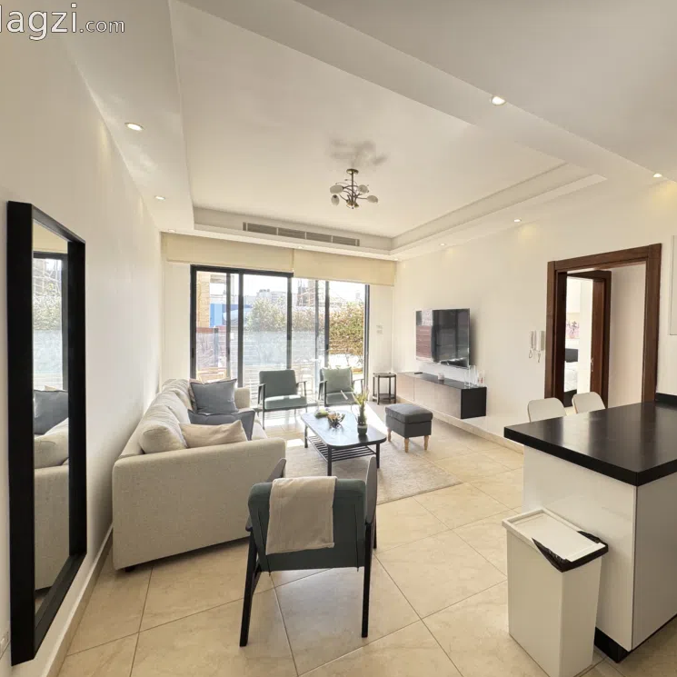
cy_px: 334
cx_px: 427
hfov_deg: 82.2
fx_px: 376
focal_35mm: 17
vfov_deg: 84.0
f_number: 2.2
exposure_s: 1/99
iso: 100
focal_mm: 2.22
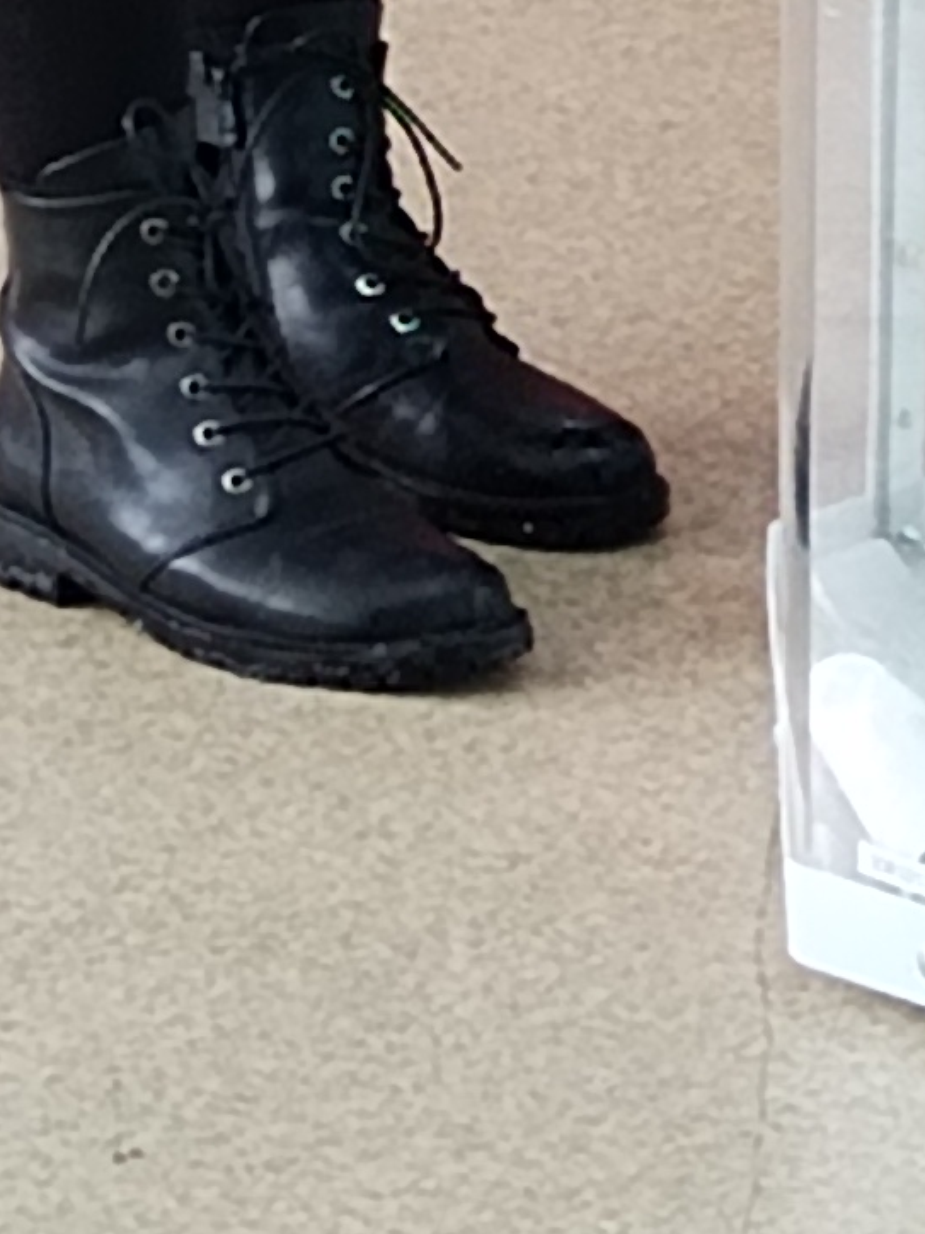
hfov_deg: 4.5
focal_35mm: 331
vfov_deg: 5.9
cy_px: -941
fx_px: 11793
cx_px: 869
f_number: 1.8
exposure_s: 1/50
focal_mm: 4.75
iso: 197
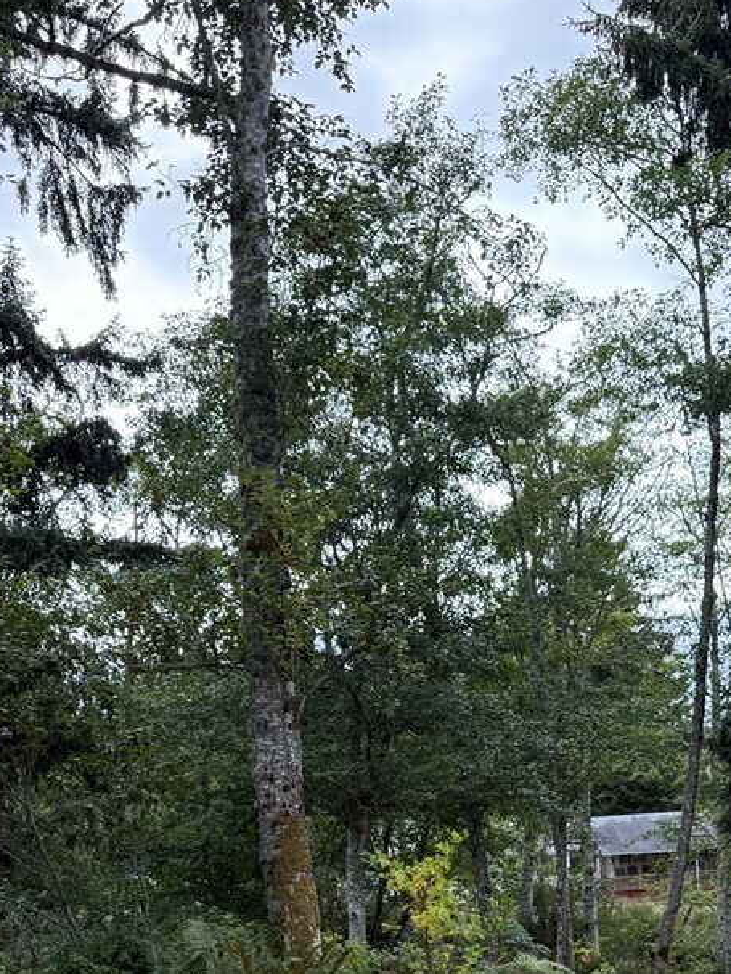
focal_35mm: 57
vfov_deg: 31.1
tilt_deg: -7.5
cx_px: 543
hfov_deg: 25.4
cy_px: 993
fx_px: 1604
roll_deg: +3.1
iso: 100
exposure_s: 1/1106
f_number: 1.78
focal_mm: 6.76
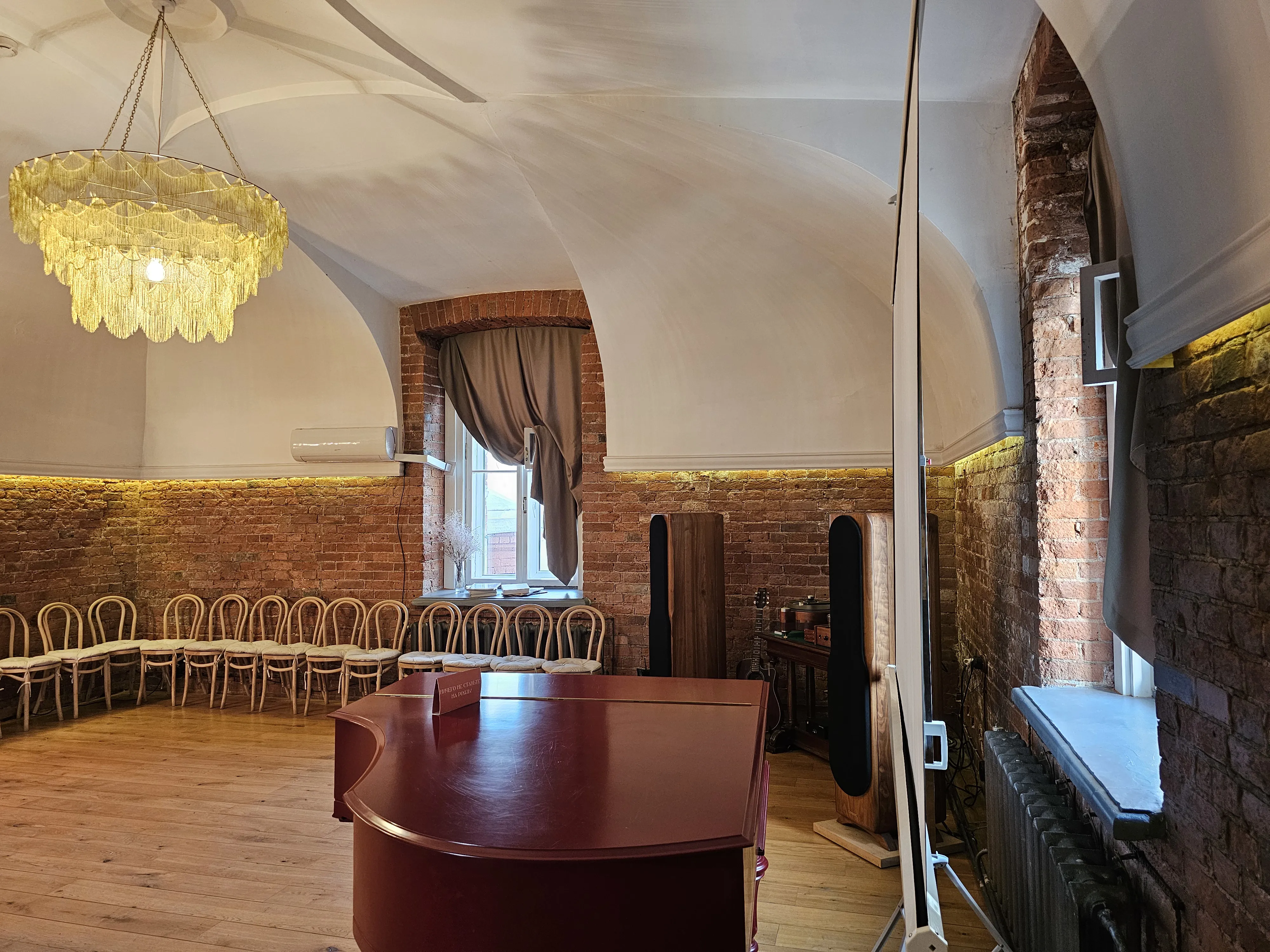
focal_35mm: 23
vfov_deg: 58.9
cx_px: 635
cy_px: 476
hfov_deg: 73.9
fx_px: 844
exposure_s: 1/100
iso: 400
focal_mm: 6.3
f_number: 1.7
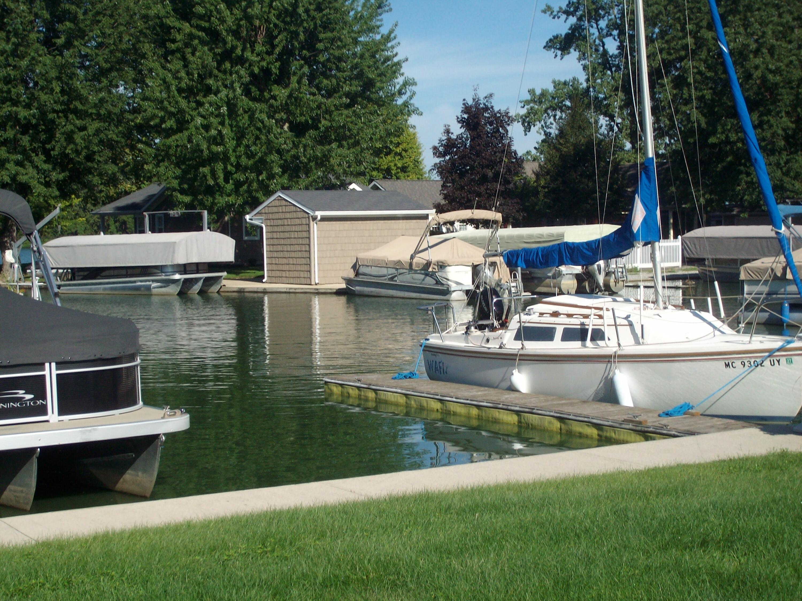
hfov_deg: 29.8
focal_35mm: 65
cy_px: 300
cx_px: 401
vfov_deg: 22.6
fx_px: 1506
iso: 80
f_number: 9.4
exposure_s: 1/172
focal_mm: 10.8
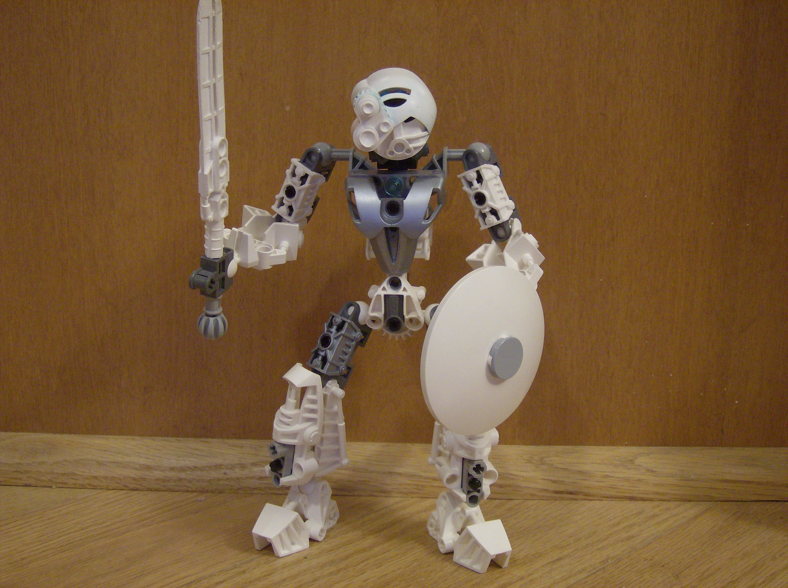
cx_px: 394
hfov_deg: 41.3
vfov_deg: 31.4
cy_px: 294
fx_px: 1045
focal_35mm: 46
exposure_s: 1/7.38
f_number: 3.1
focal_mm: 7.7
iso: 200
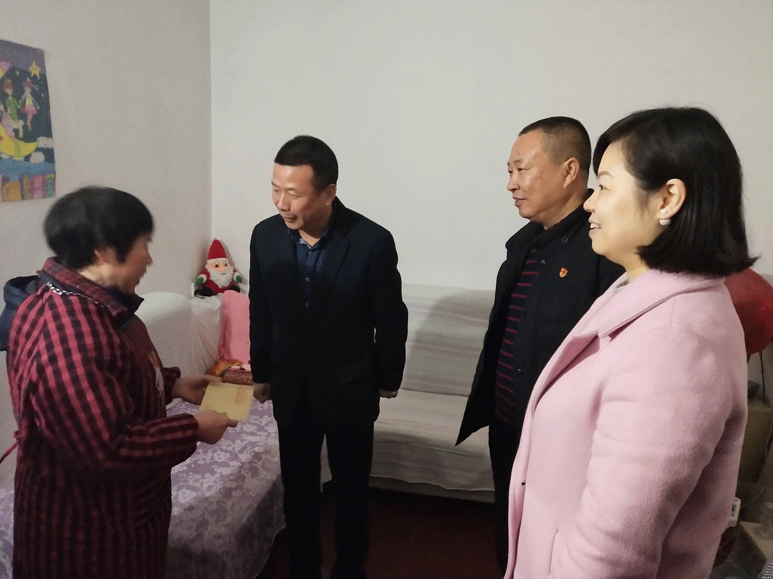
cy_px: 290
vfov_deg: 46.8
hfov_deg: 60.0
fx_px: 670
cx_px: 386
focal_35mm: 30
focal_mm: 3.95
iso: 744
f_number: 1.8
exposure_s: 1/25
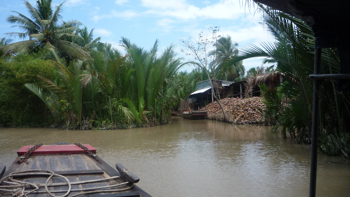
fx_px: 306
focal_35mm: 33
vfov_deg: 35.6
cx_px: 175
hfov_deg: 59.5
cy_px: 84
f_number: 4.5
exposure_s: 1/400
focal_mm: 5.2
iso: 100
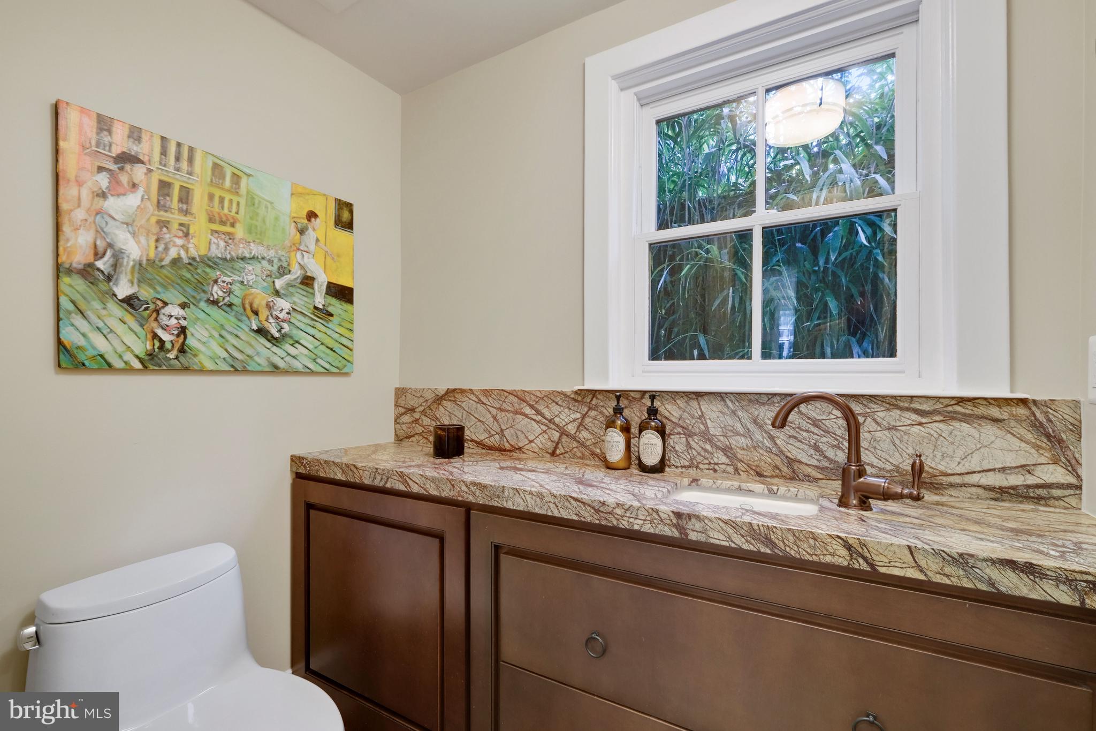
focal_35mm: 15
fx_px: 457
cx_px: 548
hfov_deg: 100.4
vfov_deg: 77.3
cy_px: 366
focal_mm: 10
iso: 400
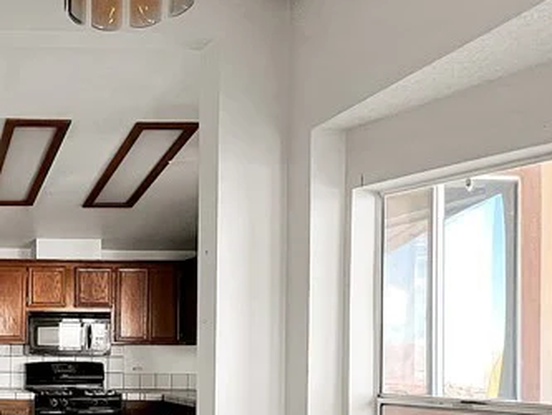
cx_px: -80
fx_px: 638
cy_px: 344
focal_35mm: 40
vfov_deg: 34.6
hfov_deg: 37.6
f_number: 1.8
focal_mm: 1.57
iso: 200
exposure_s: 1/99
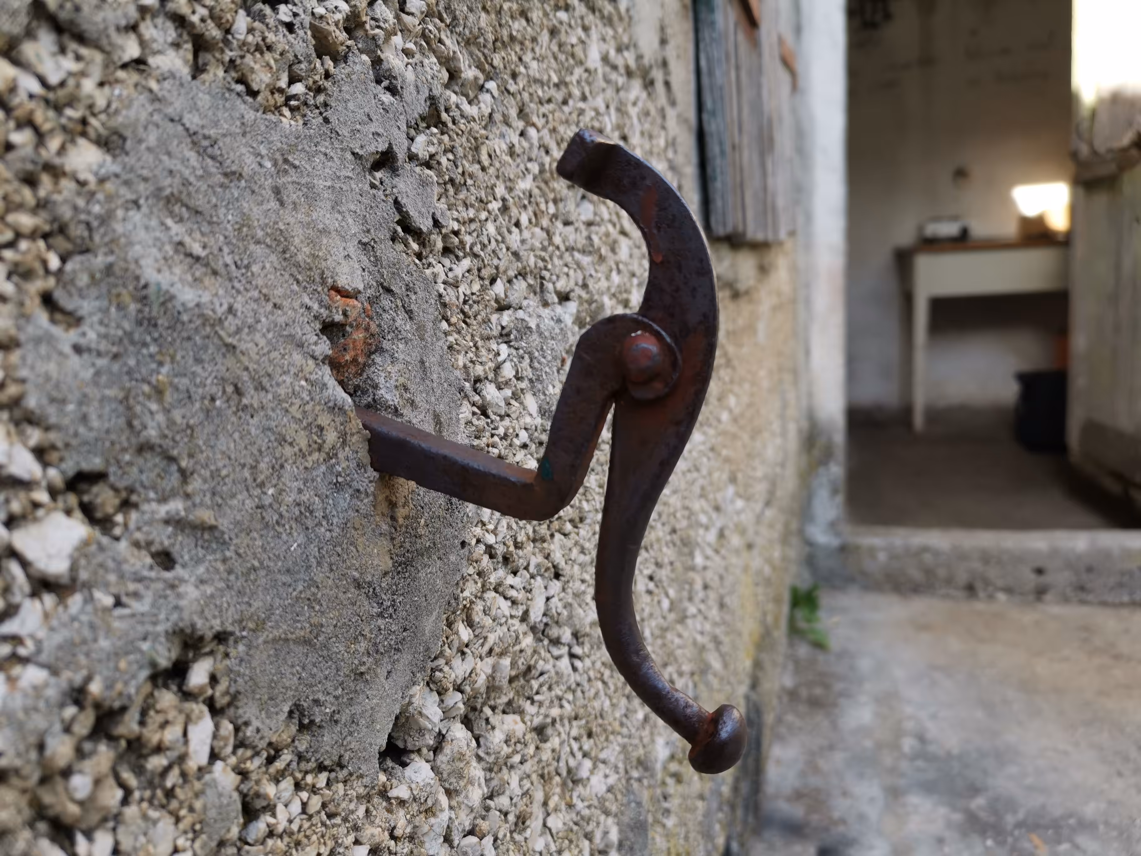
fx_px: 890
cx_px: 570
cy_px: 428
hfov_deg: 65.3
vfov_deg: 51.4
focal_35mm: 27
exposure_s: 1/284
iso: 50
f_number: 1.8
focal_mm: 5.58
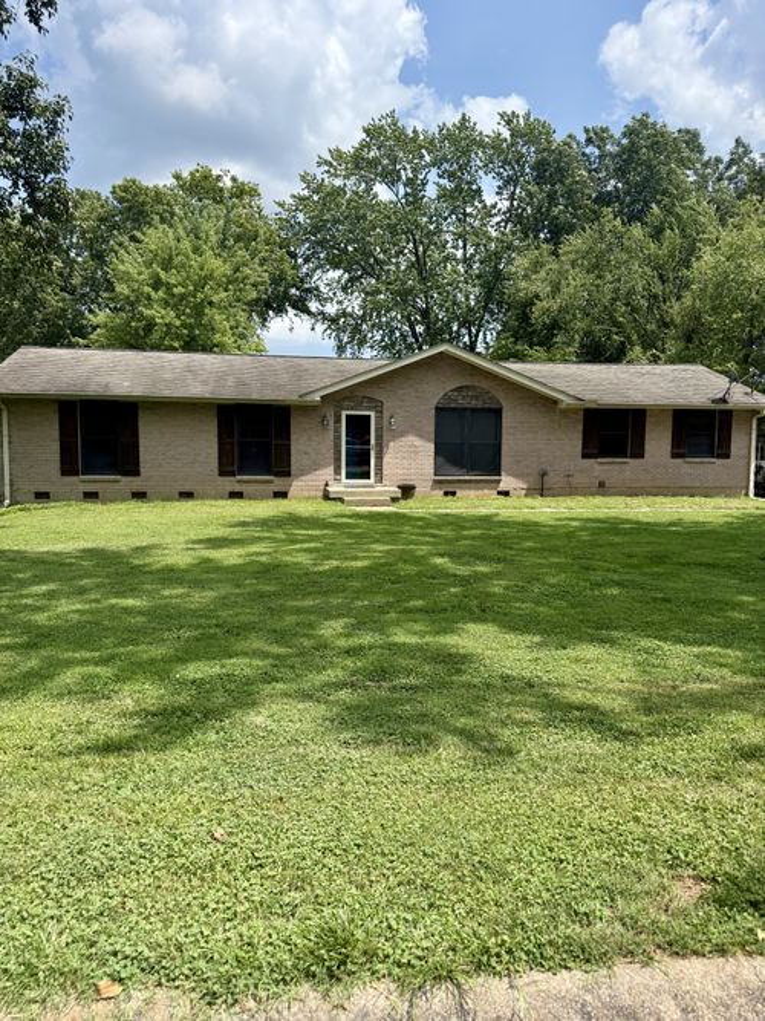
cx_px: 382
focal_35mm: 24
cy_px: 510
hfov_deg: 56.8
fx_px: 707
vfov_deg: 71.6
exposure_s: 1/3953
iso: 100
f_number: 1.78
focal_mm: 6.76
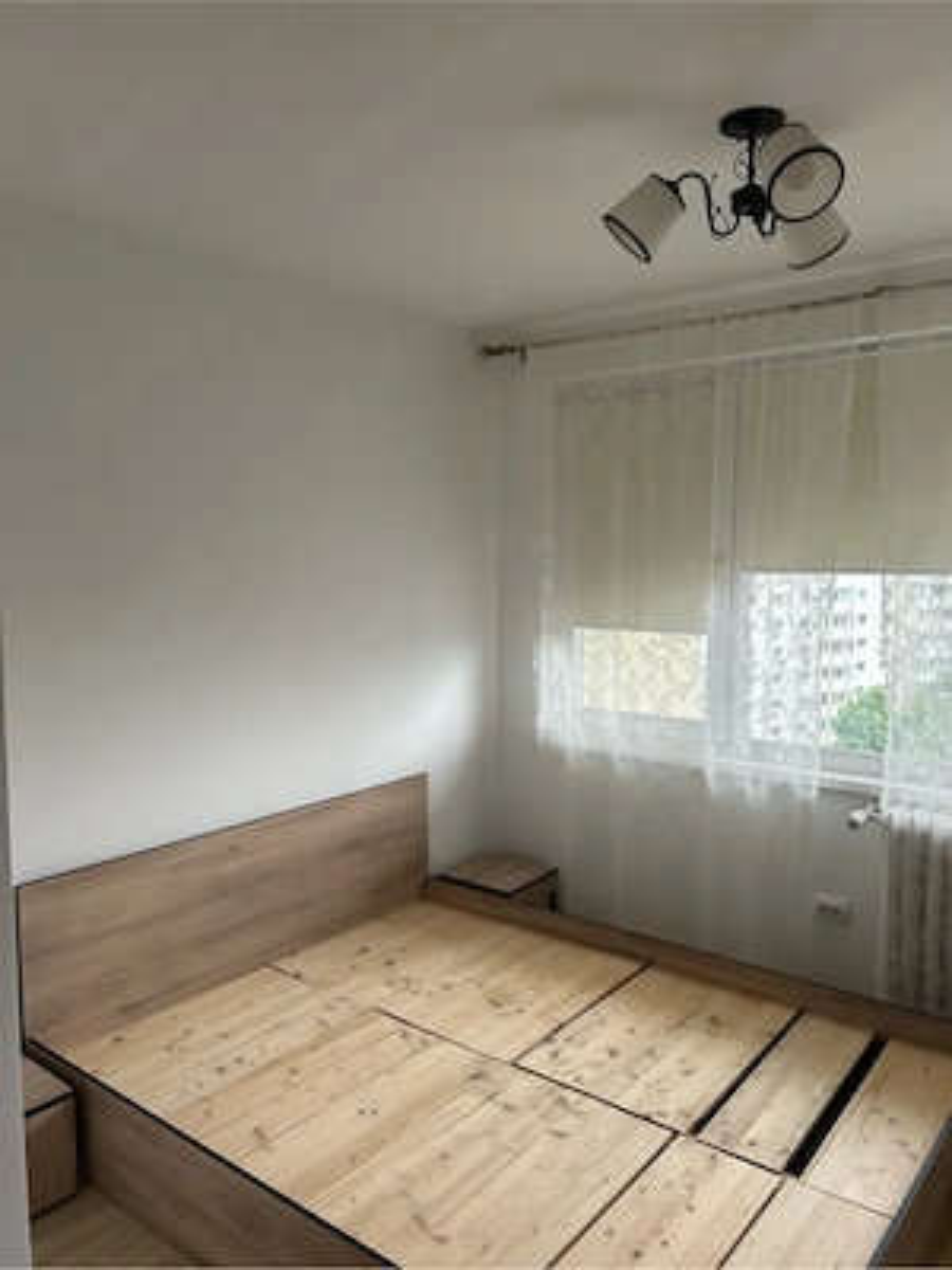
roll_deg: +0.0
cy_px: 635
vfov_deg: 67.3
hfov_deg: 53.1
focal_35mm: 26
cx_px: 476
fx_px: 953
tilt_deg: -5.3
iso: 40
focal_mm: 5.7
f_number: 1.5
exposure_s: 1/121
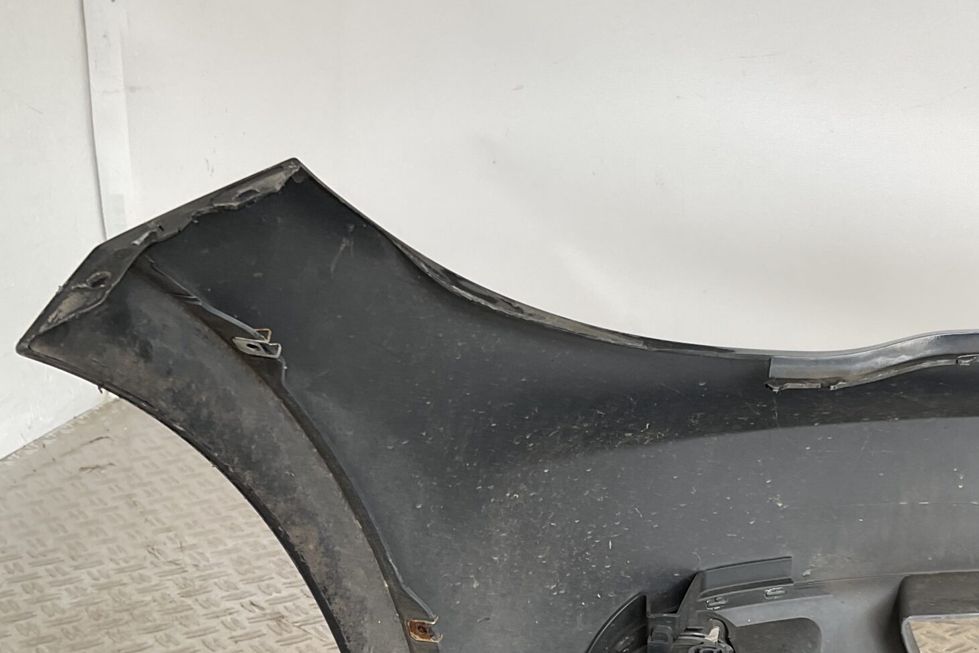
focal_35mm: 53
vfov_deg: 25.0
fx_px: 1441
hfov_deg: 36.6
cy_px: 551
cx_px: 736
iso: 16
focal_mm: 3
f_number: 1.8
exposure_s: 1/100
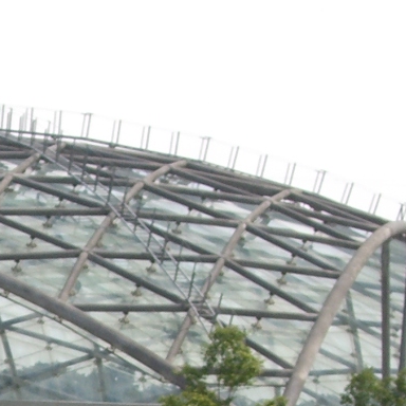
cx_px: -124
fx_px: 3861
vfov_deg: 6.0
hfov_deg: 6.0
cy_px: 595
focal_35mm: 291
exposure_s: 1/200
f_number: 6.5
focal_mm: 12.8
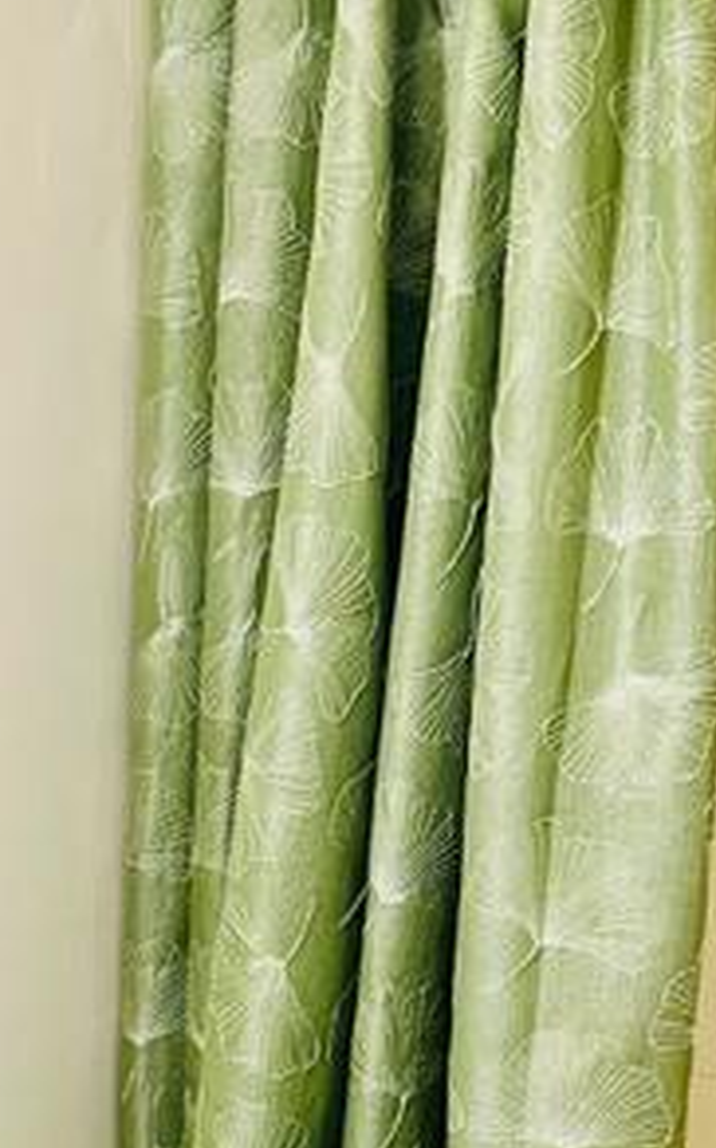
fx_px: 3191
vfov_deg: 19.7
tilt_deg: -11.1
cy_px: 1176
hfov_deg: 12.1
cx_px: -425
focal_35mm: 102
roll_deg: +1.0
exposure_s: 1/60
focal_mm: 5.7
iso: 80
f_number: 1.5
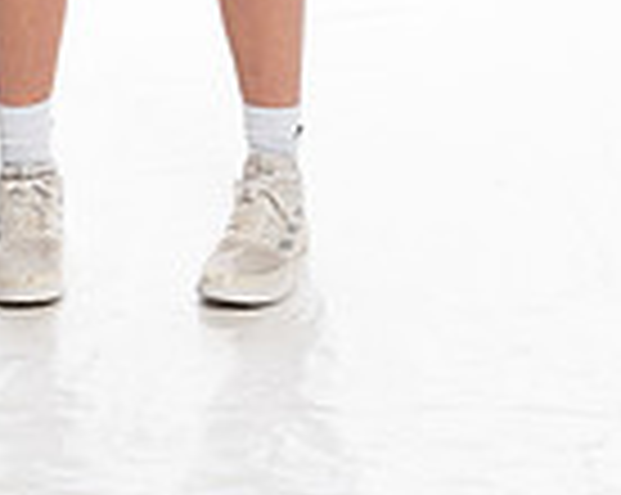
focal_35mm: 153
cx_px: 198
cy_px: -500
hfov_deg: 12.6
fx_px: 2808
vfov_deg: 9.4
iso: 400
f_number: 8
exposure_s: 1/250
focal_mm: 50
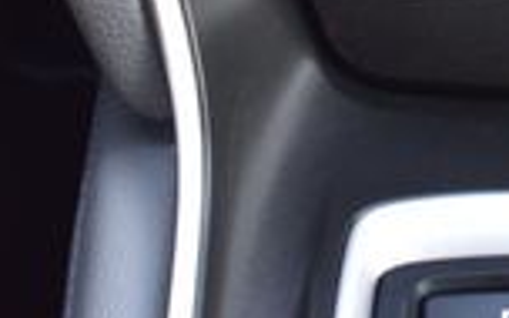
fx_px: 2136
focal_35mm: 154
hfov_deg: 12.9
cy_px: -375
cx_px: 770
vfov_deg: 8.0
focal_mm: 24
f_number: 6.3
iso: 400
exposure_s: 1/20
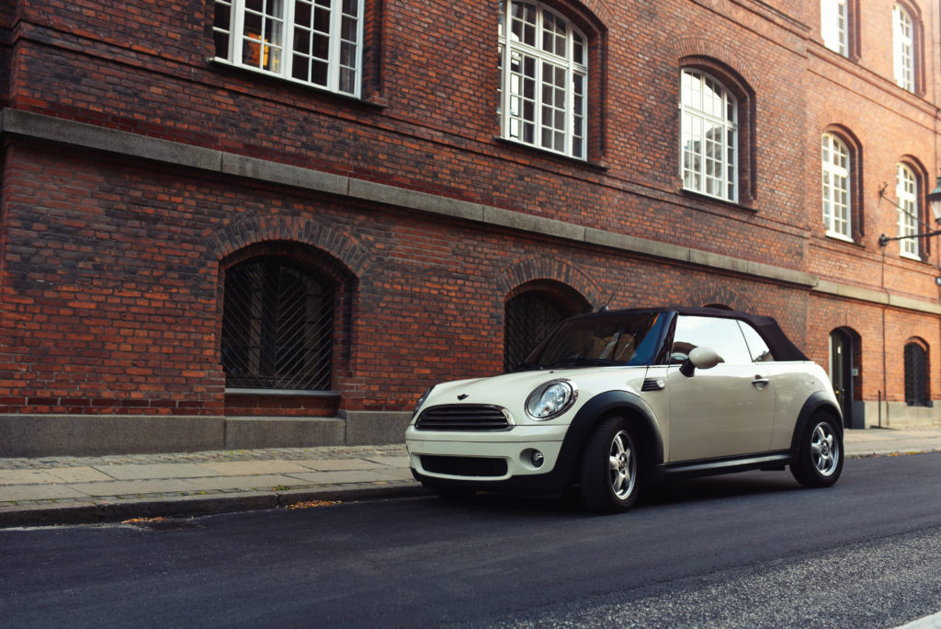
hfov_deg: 54.4
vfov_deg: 37.9
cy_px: 314
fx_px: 915
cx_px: 470
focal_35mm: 35
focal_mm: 35
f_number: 3.2
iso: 180
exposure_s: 1/100
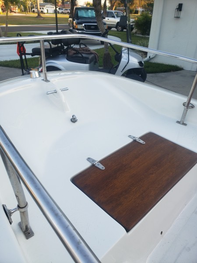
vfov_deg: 67.3
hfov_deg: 53.1
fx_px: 197
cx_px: 98
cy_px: 132
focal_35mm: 26
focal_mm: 4.3
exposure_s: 1/201
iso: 50
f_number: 2.4
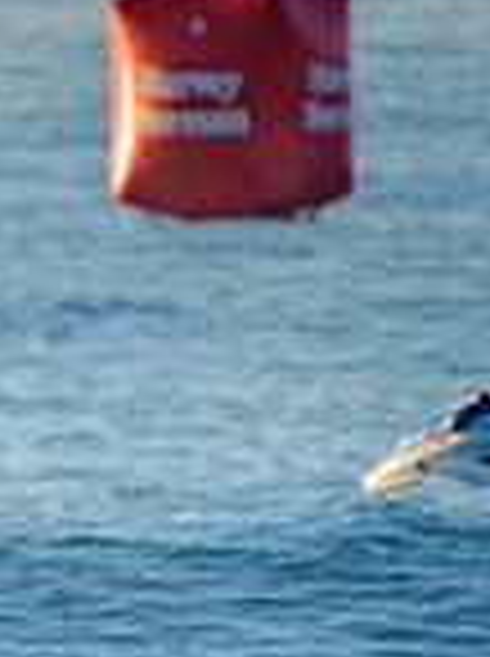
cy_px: 812
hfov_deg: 0.8
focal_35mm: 1915
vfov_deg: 1.0
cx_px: -503
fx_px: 36249
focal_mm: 500
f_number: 5.6
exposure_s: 1/2000
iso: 560
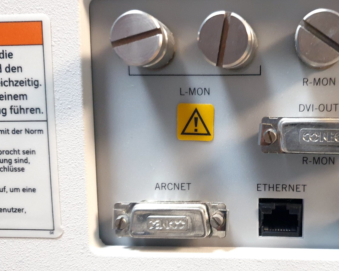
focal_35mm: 41
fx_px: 411
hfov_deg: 43.8
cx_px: 238
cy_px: 152
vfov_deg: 36.4
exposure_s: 1/50
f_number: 1.5
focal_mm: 4.3
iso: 320
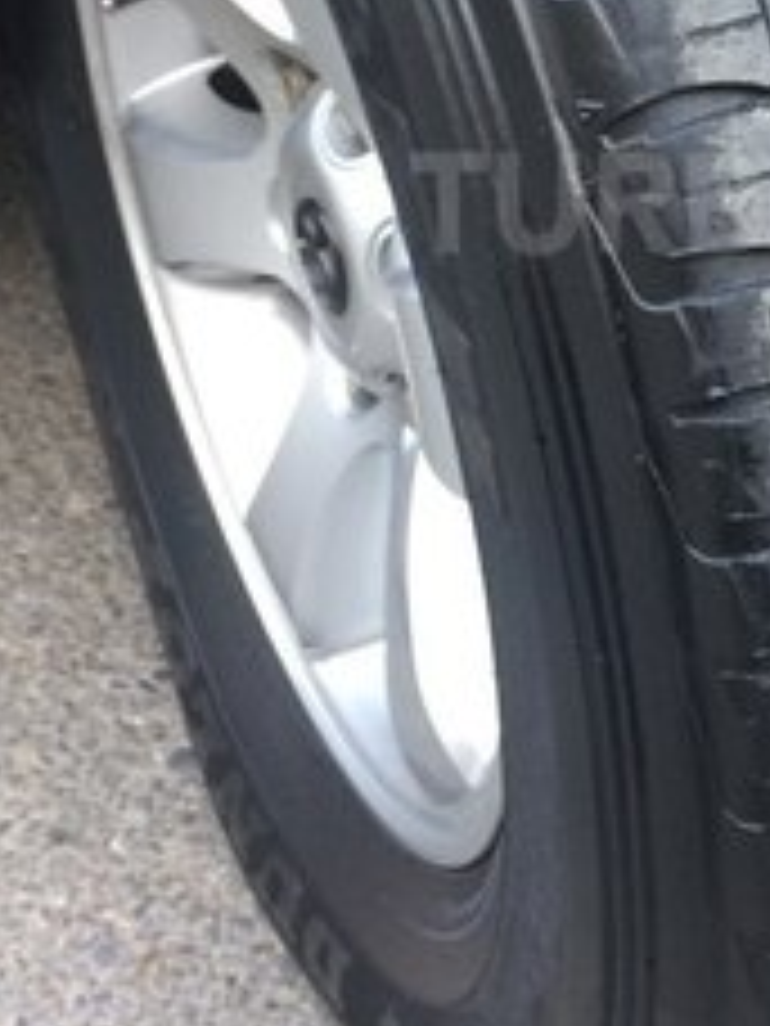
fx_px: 1869
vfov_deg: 30.0
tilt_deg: -33.5
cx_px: 756
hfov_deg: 22.5
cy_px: 202
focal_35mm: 63
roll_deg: -2.3
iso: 100
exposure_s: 1/33
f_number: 2.2
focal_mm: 4.15
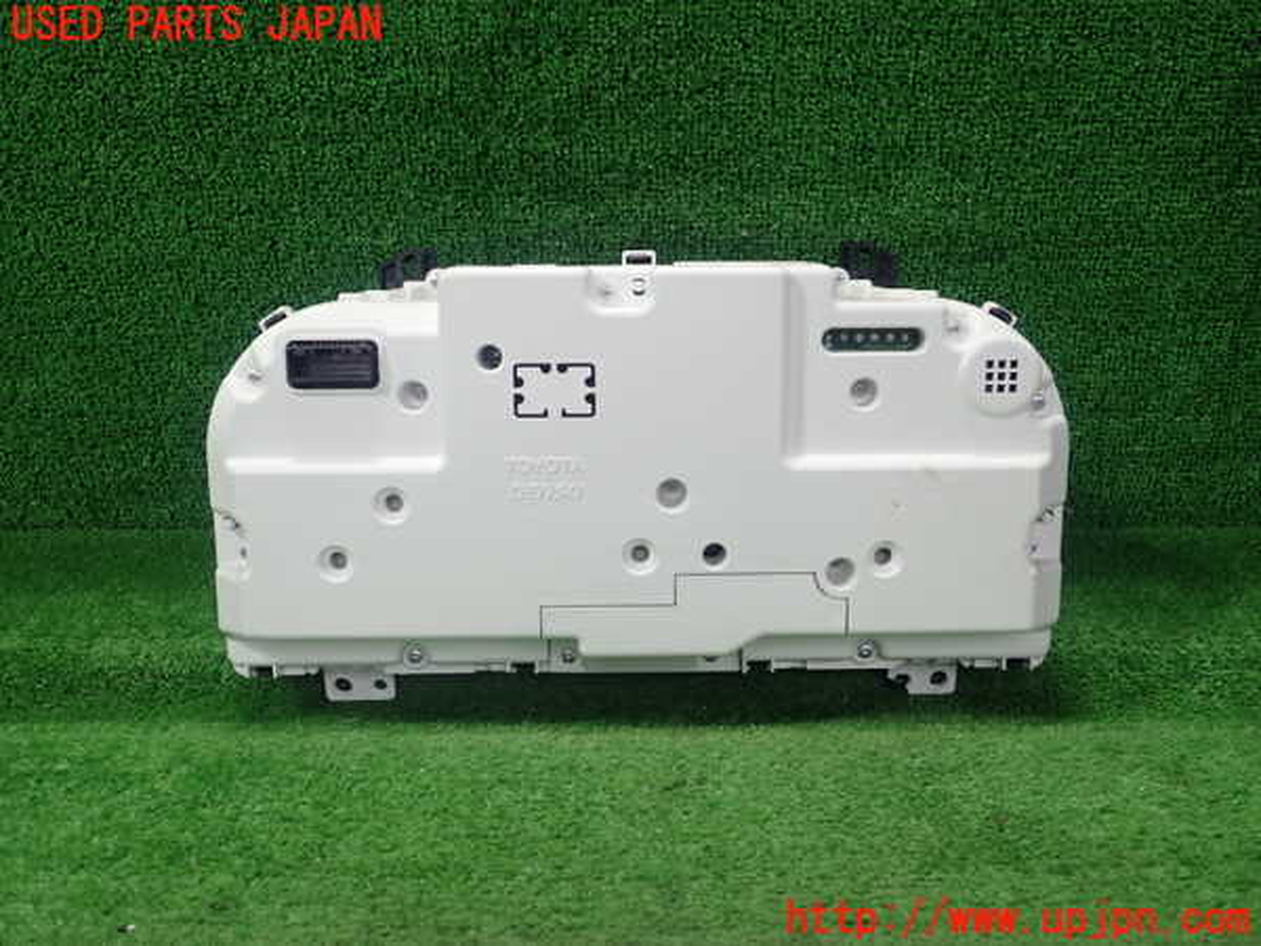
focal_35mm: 30
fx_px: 1093
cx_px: 630
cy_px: 473
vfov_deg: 46.8
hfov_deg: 60.0
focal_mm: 5.5
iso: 200
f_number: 2.3
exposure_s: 1/125
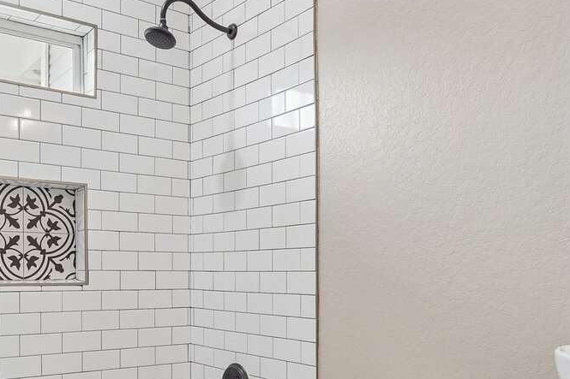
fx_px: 617
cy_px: 272
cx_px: 266
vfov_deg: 33.7
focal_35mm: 39
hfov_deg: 49.5
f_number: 8
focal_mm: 16
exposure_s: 1/25
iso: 400
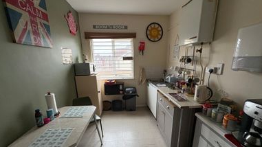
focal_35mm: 16
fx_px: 111
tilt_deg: -13.1
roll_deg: +1.0
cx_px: 133
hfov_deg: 99.4
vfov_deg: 66.5
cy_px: 87
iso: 160
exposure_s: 1/99
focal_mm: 2.22
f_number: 2.2
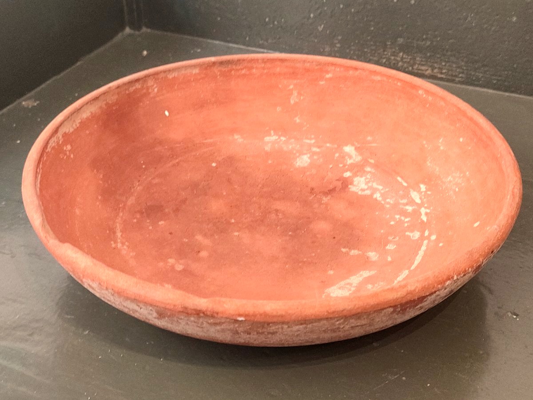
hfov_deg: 69.4
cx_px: 266
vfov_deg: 54.9
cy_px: 200
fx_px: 385
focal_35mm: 25
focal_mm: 6.04
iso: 459
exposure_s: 1/33
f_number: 1.9
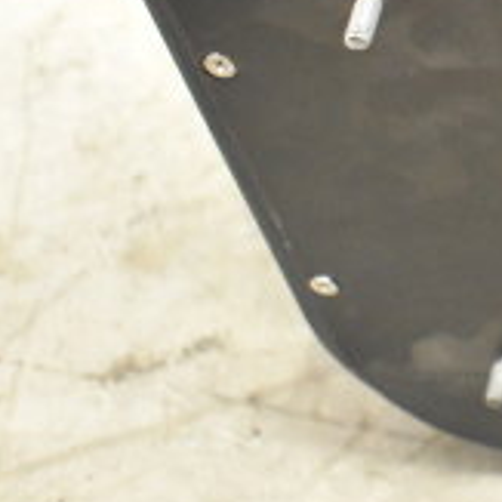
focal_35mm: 110
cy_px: 88
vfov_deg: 15.8
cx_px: 909
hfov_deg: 14.1
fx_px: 1798
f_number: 3.8
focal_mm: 23
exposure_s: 1/40
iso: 7200
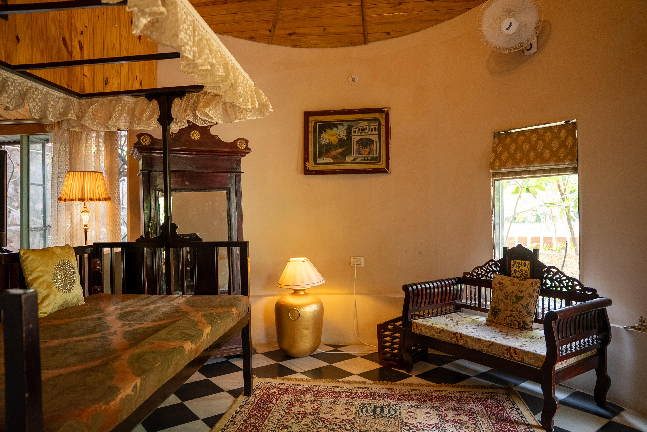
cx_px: 324
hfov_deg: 73.7
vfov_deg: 53.2
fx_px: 432
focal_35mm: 24
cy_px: 216
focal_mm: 24
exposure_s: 1/100
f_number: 2.8
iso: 200
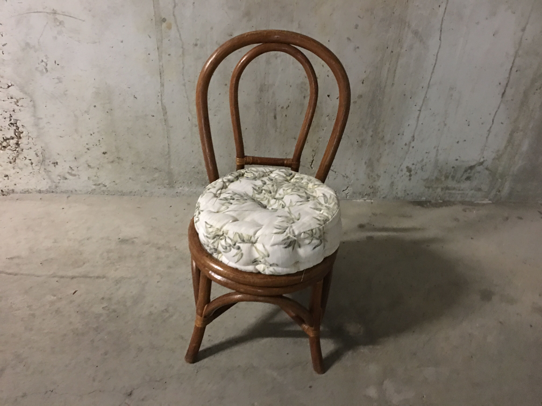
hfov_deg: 61.7
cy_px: 203
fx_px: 454
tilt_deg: -33.1
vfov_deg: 48.2
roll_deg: -3.9
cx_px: 271
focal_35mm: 29
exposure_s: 1/4
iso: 125
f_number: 2.2
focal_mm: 4.15
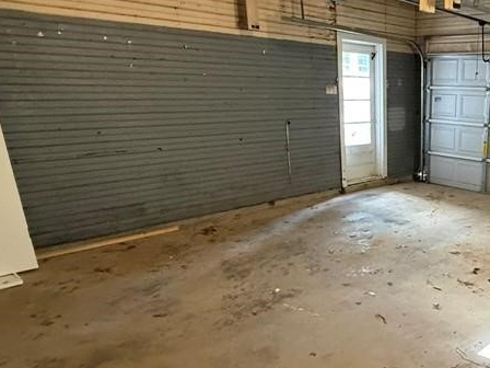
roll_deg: -1.9
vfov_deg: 44.1
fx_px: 453
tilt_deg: -12.4
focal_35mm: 32
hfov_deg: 50.0
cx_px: 448
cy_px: 209
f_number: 2.2
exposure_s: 1/60
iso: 640
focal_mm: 2.22
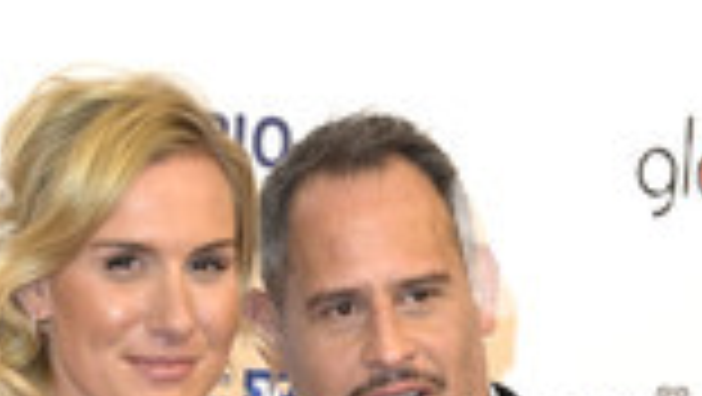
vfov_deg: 4.9
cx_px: 274
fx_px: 4508
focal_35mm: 242
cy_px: 886
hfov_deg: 8.9
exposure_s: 1/250
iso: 400
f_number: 6.3
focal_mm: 90
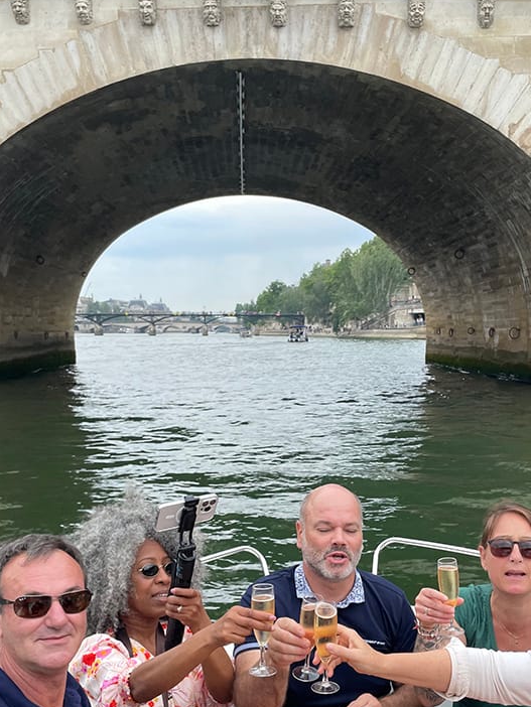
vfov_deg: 46.1
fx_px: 818
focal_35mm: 40
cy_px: 466
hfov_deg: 35.8
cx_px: 326
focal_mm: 4.2
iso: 32
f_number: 1.6
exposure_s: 1/1006
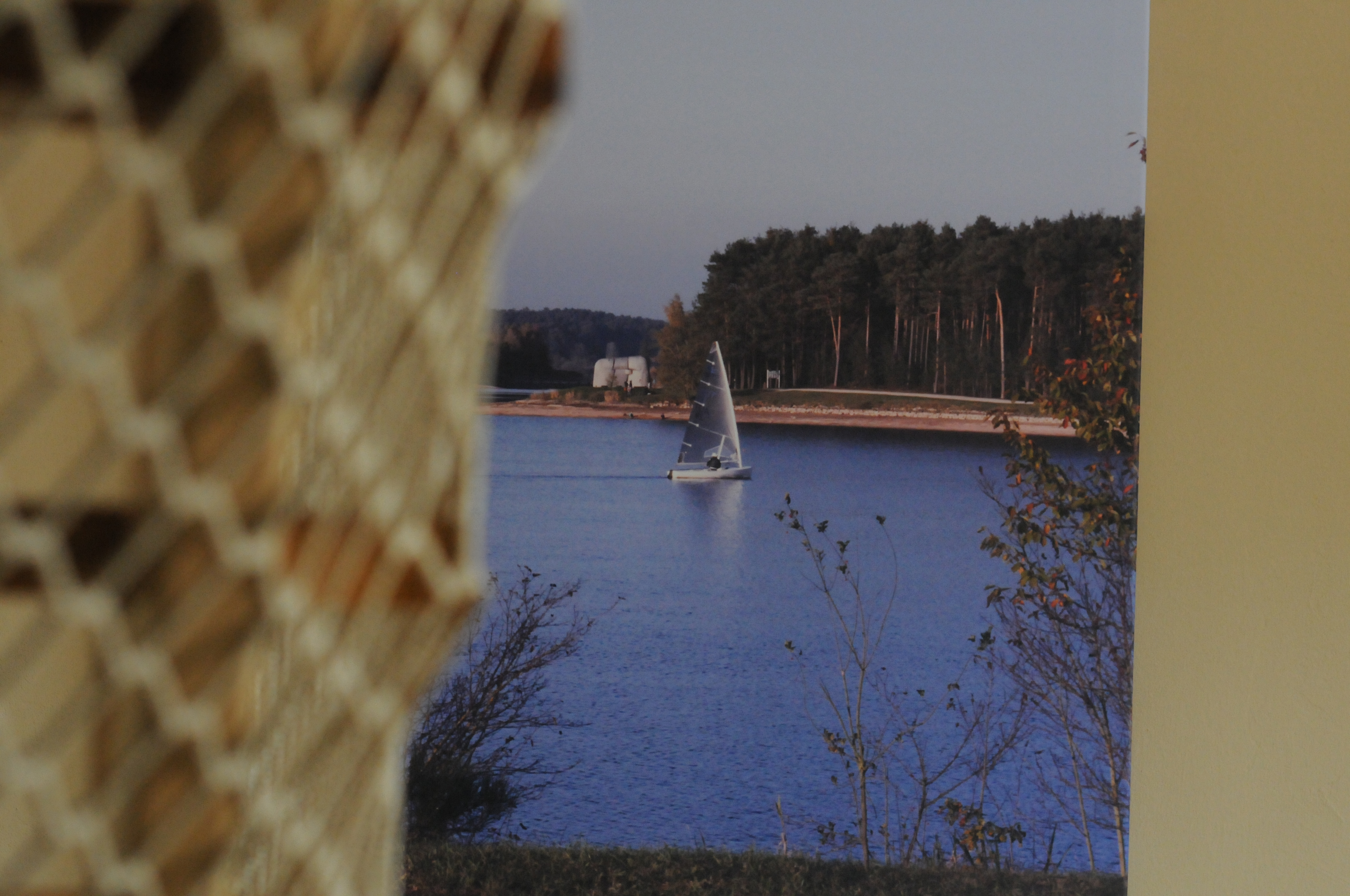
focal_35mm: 128
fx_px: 4775
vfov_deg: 10.7
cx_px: 675
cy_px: 448
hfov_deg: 16.1
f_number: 4
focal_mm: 85
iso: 1600
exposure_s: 1/200
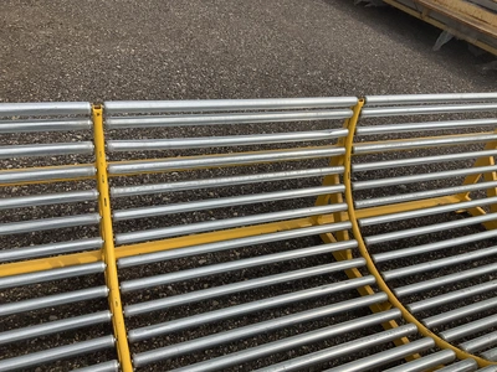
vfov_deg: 48.2
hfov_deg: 61.7
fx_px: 416
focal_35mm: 29
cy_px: 186
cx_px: 248
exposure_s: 1/3322
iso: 25
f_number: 1.8
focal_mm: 3
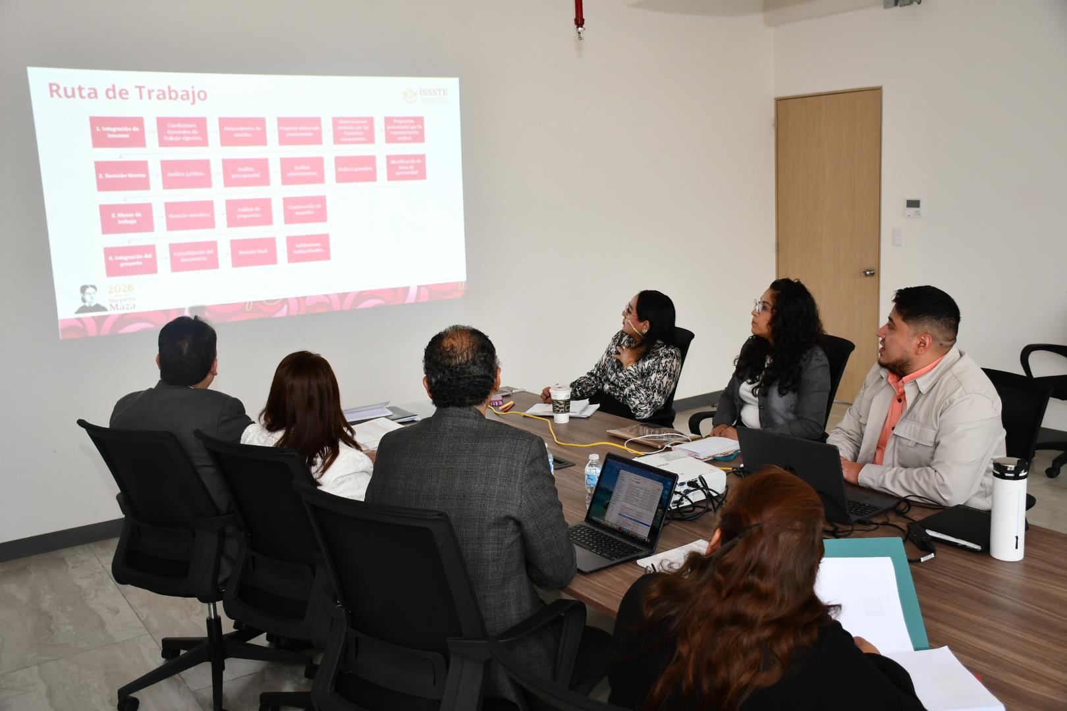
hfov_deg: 55.8
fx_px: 1008
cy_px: 356
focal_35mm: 34
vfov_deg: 38.9
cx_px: 534
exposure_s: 1/60
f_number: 4
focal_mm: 23
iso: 640
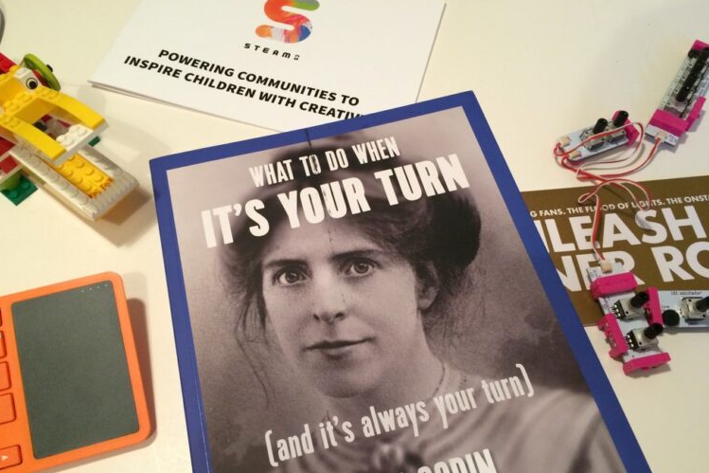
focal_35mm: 32
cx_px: 359
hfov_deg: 58.7
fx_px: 630
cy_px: 270
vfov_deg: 41.0
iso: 200
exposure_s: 1/33
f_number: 2.2
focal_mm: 4.12
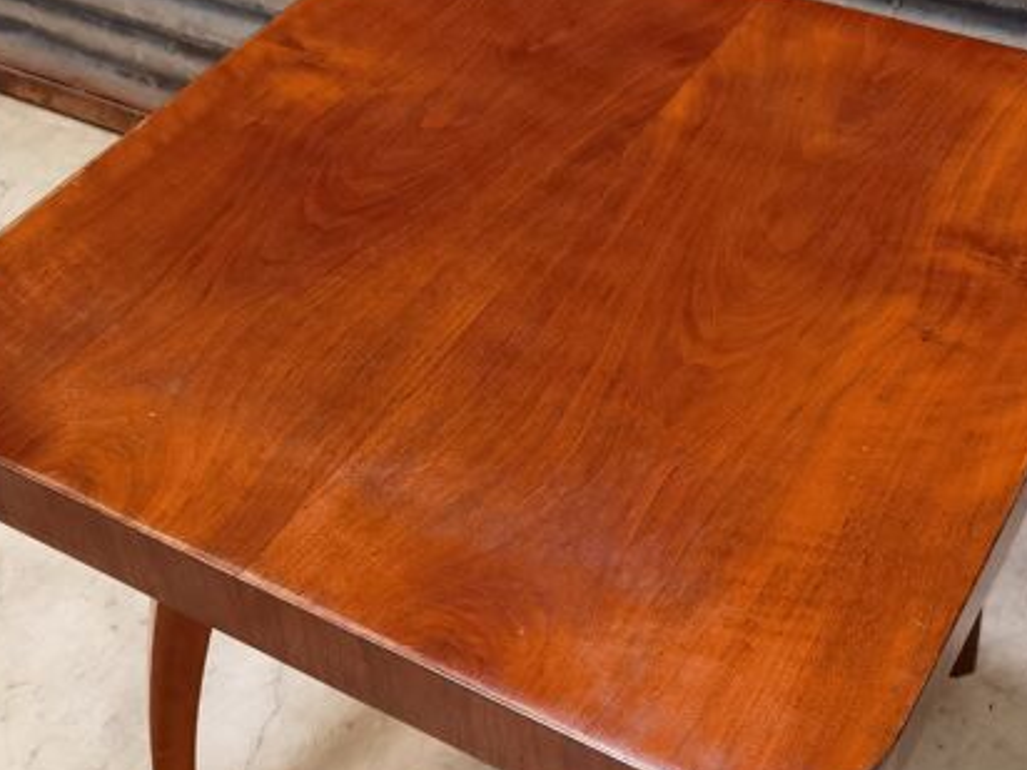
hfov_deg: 37.5
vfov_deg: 28.6
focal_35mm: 51
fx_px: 1513
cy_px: 369
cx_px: 553
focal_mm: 6.71
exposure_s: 1/33.3
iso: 640
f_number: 1.9
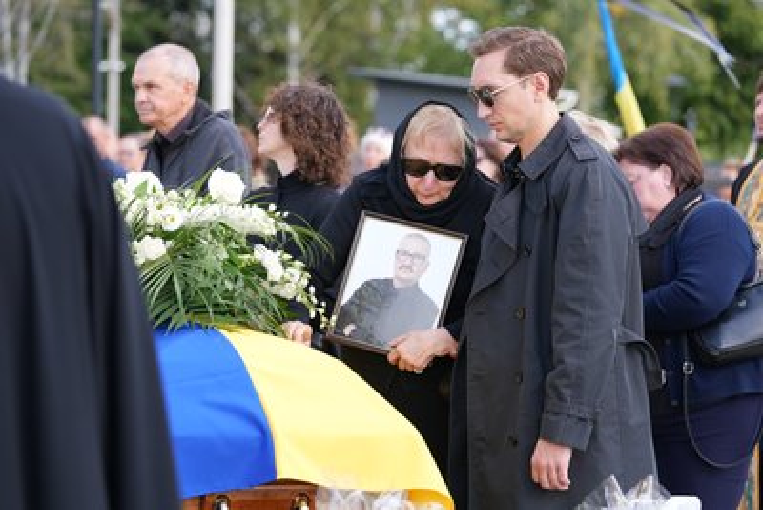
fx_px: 2290
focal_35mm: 108
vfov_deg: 12.7
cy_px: 255
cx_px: 382
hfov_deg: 18.9
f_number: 4
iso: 80
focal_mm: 108
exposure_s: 1/160
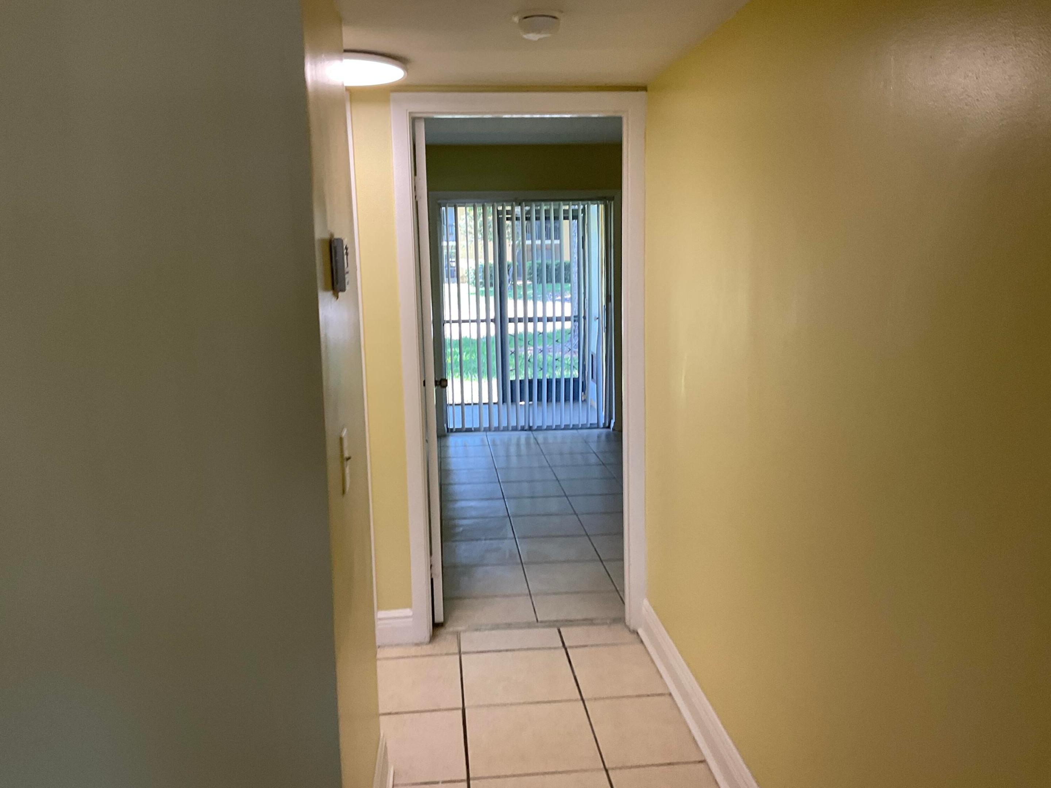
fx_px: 880
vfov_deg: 48.2
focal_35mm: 29
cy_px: 394
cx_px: 526
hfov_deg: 61.7
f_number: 1.8
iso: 64
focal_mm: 3
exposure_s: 1/60
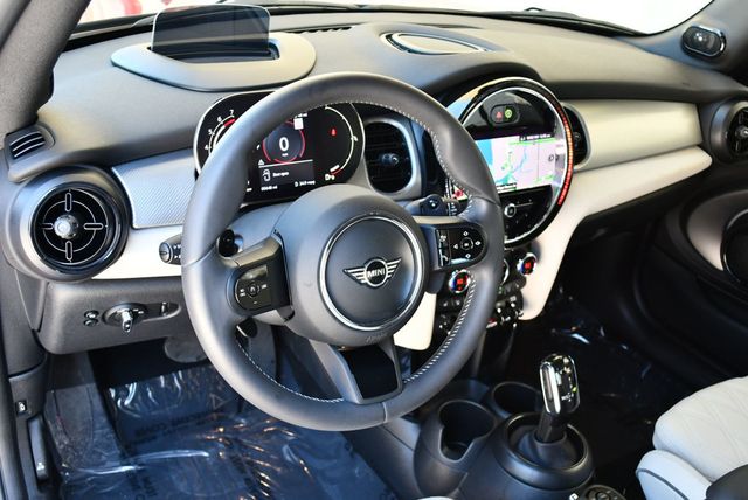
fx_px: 749
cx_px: 374
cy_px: 250
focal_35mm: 36
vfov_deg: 36.9
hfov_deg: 53.1
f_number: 3.5
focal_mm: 18
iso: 800
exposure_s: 1/160
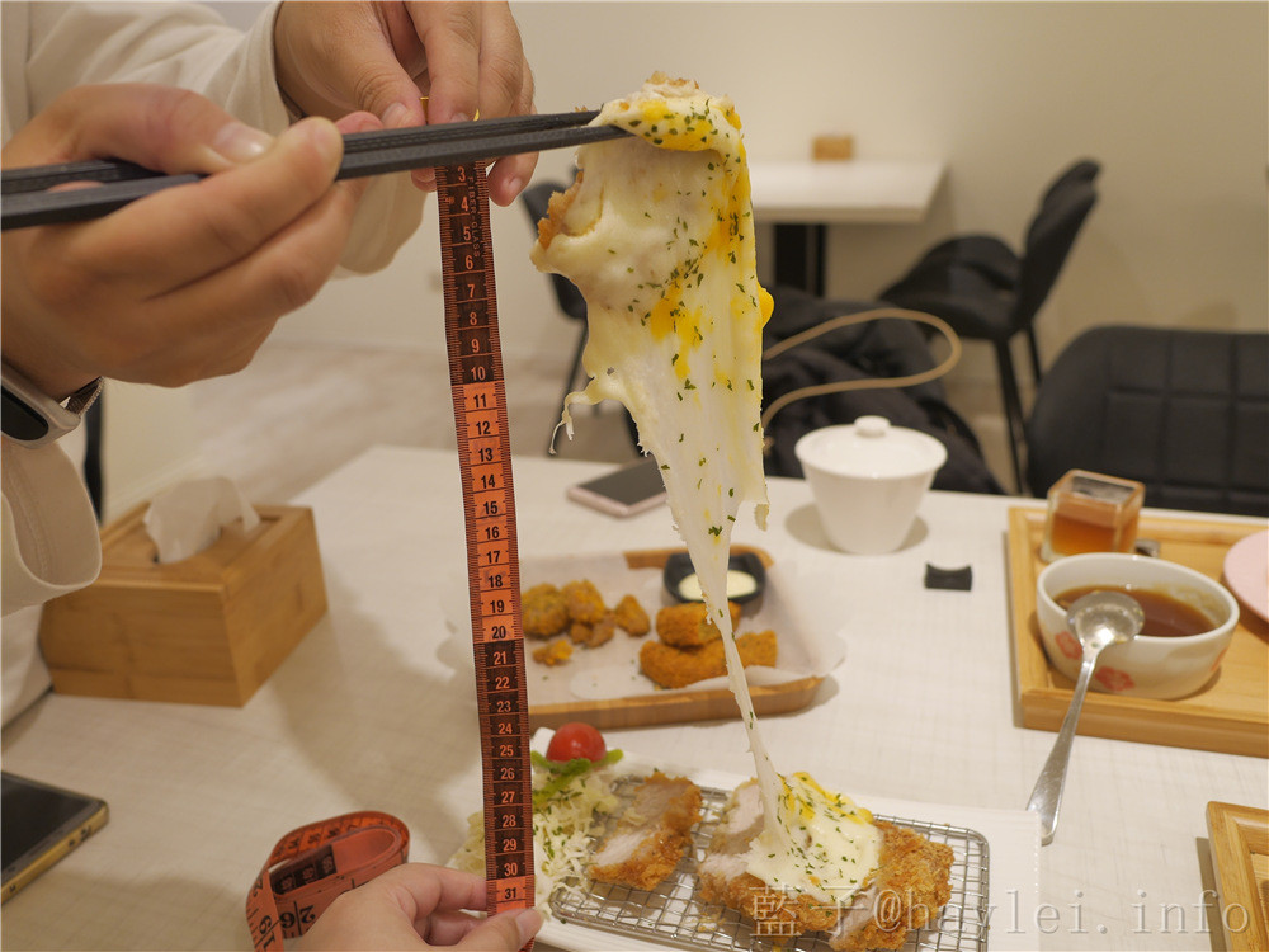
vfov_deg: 46.8
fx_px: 1100
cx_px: 634
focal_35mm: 30
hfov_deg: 60.0
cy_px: 476
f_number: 2.8
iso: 200
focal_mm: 15
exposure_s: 1/60
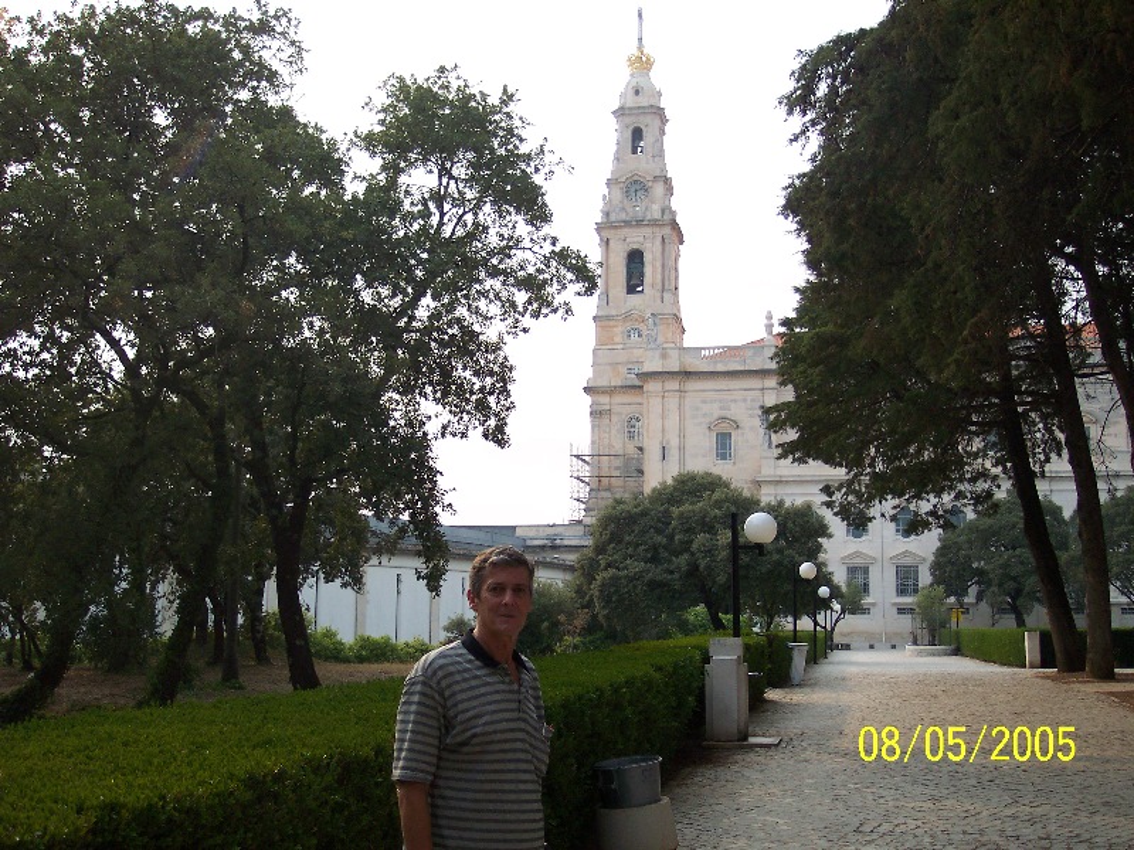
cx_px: 567
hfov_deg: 49.0
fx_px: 1245
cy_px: 425
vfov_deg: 37.7
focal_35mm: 38
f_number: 2.8
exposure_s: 1/500
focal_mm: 8
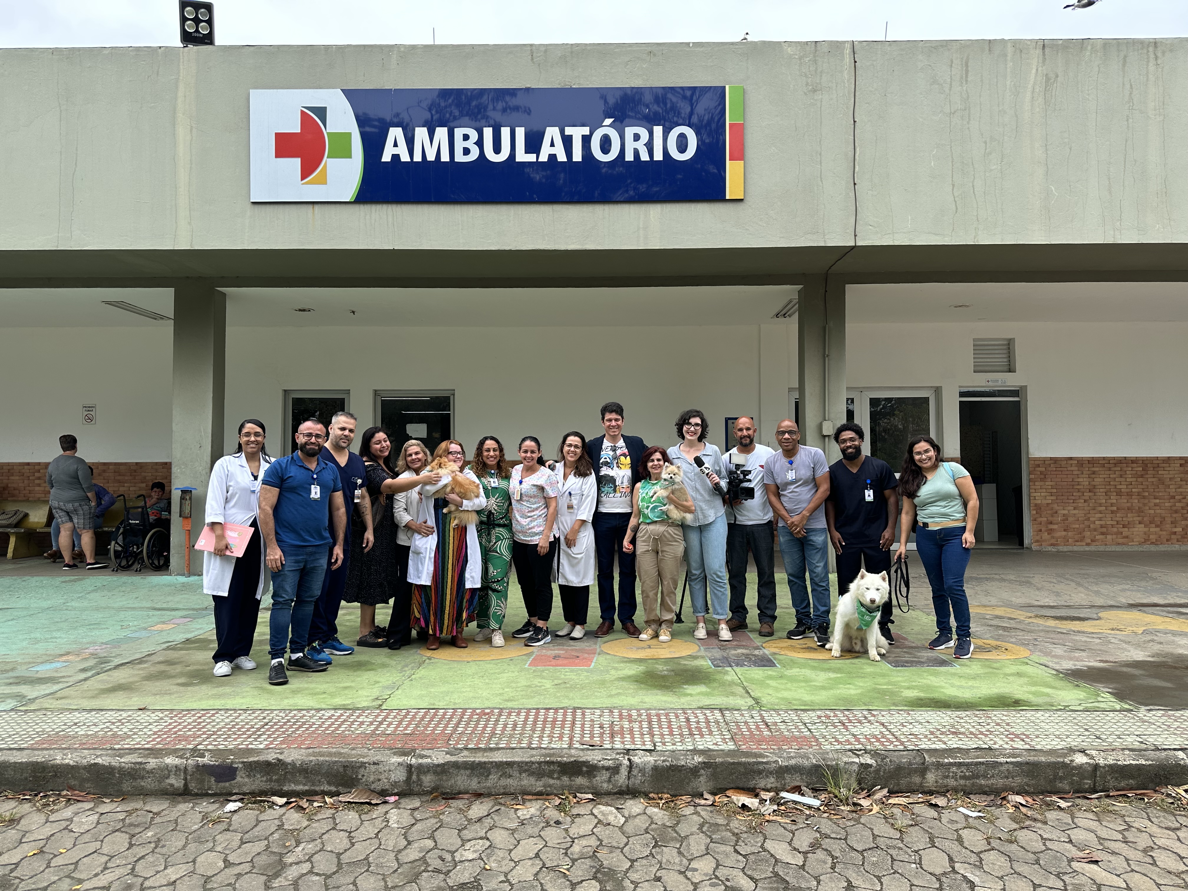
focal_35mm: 24
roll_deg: +0.4
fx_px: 824
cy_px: 446
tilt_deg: +1.8
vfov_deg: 56.8
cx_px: 594
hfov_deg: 71.6
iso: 80
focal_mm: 6.86
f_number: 1.78
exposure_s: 1/1433
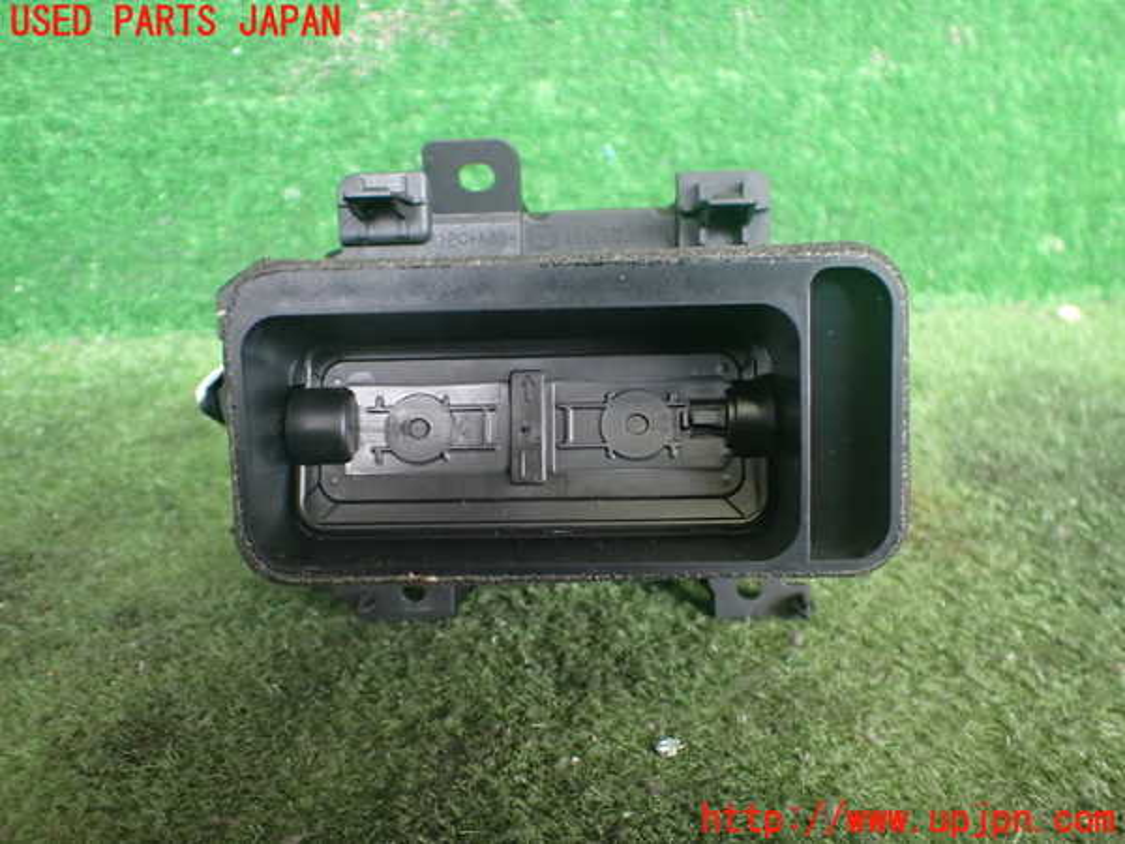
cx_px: 562
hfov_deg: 60.0
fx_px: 975
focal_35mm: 30
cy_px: 422
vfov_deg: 46.8
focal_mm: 5.4
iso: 800
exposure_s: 1/125
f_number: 2.3
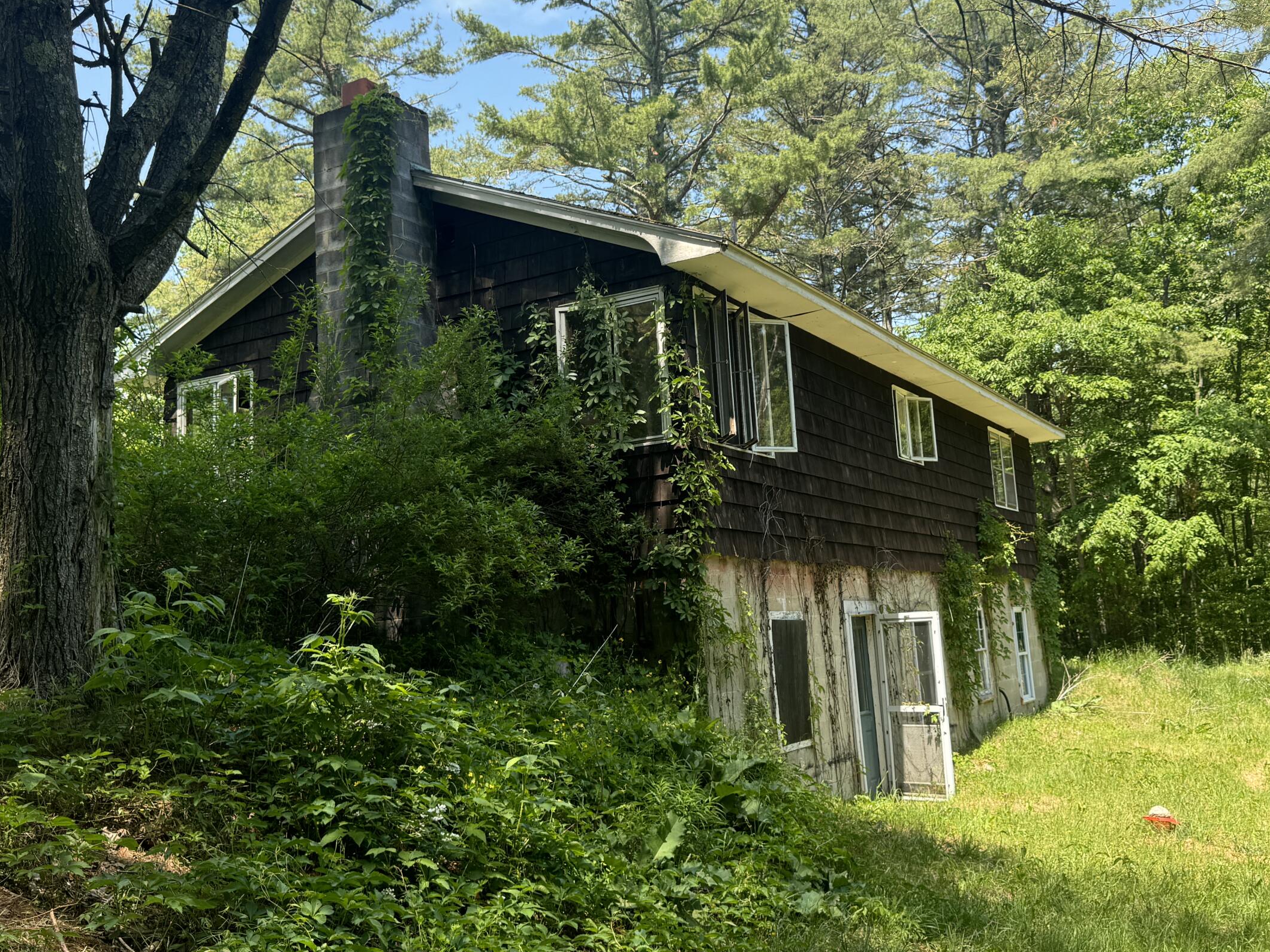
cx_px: 659
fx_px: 1247
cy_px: 412
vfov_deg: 41.7
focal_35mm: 34
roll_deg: +3.1
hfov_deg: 53.9
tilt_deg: +10.2
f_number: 1.78
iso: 80
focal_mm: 6.76
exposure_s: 1/900
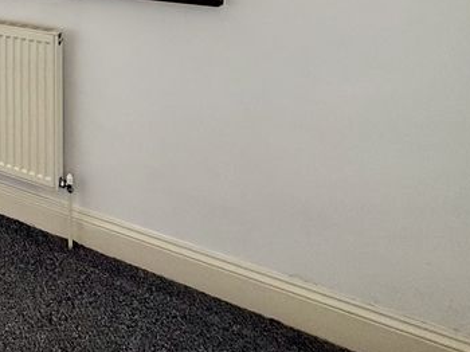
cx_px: -71
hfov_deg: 36.9
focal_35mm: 41
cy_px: -94
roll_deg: +0.3
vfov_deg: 29.1
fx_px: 556
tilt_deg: -0.6
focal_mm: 2.22
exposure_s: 1/217
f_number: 2.2
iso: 64
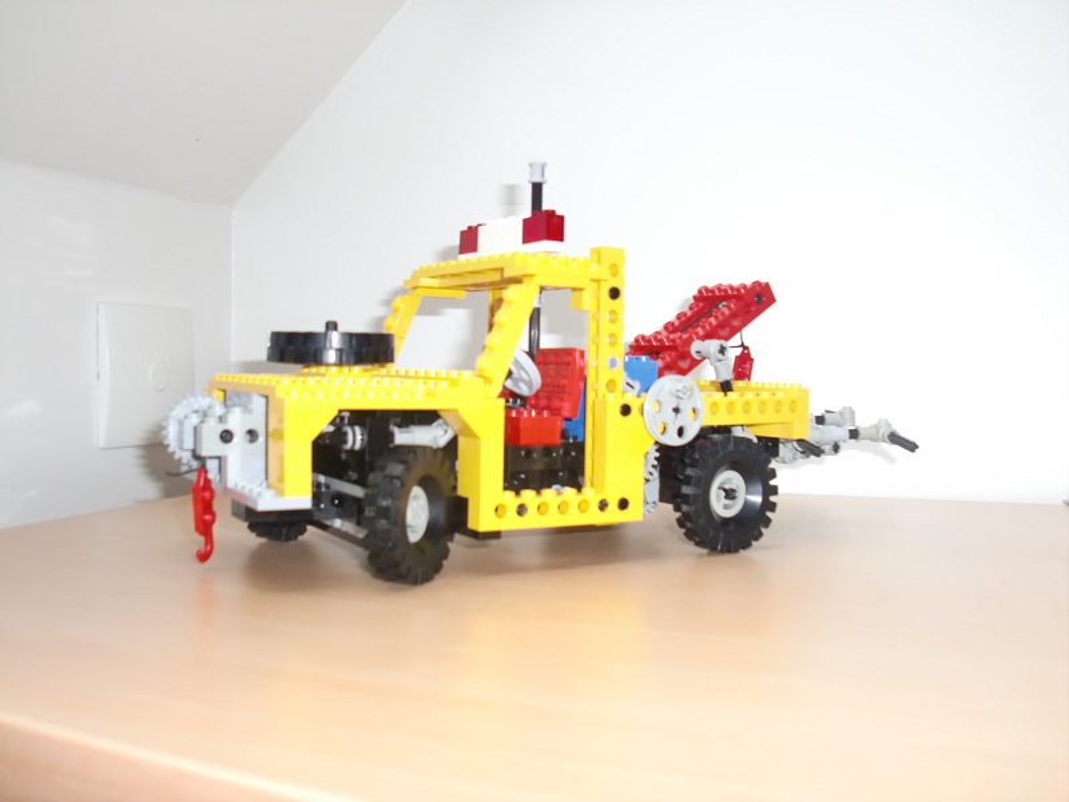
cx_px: 534
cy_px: 401
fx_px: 1112
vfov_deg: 39.7
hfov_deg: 51.4
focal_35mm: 36
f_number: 2.8
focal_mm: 6.3
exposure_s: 1/60
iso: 320
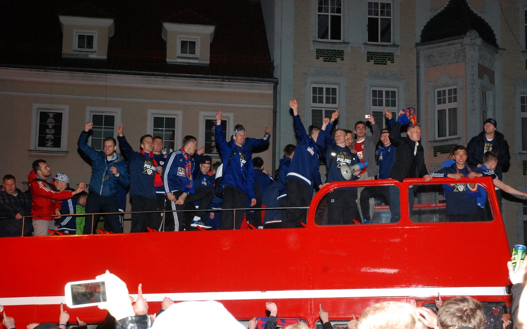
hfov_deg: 30.2
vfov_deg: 19.2
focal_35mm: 68
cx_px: 264
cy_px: 163
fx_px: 977
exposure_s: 1/60
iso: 1600
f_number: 8
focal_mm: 44
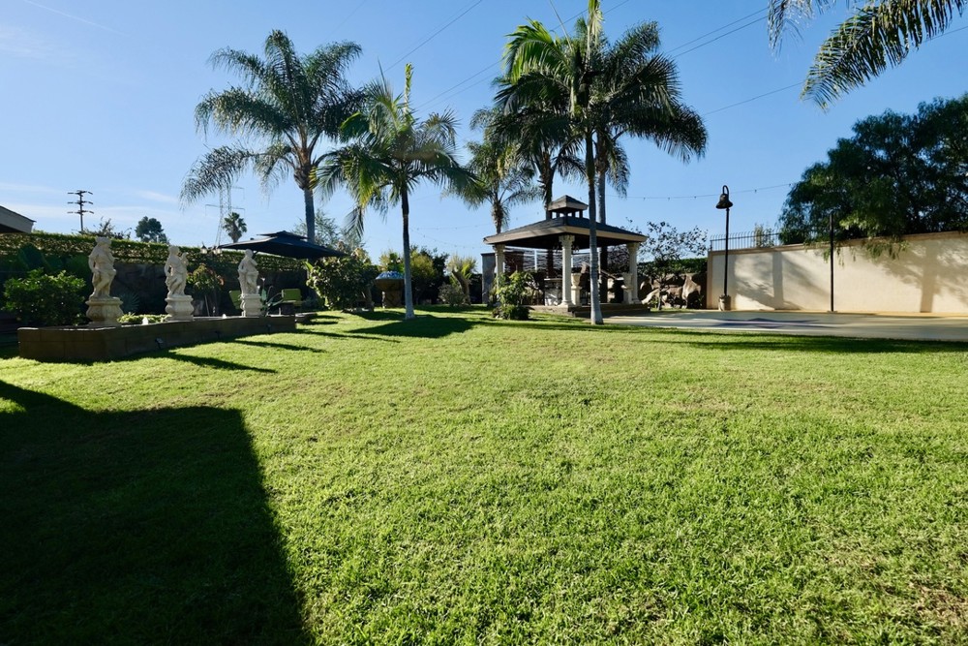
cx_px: 484
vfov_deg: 77.3
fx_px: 403
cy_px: 323
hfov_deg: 100.4
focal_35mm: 15
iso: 160
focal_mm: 10
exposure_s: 1/500
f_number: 4.5
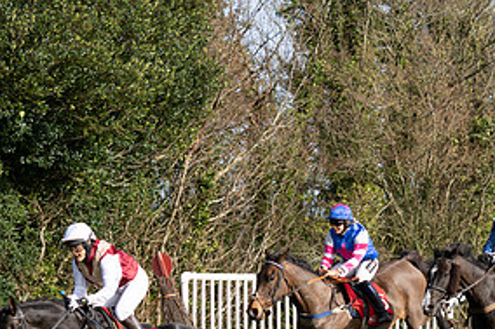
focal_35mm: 143
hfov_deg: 14.1
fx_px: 1965
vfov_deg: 9.6
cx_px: 492
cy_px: 279
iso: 200
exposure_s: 1/1250
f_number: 4
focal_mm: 70
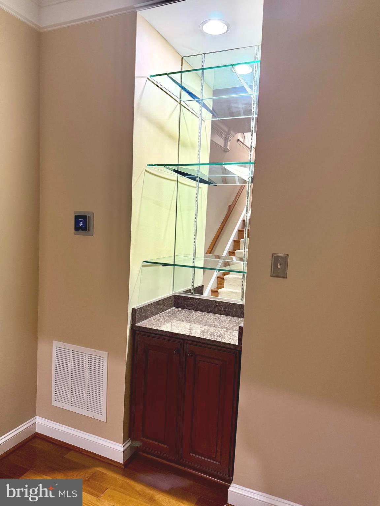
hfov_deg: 56.8
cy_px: 253
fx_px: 351
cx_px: 190
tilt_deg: -7.2
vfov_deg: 71.6
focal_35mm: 24
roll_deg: -2.0
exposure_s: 1/60
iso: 640
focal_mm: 6.76
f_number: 1.78
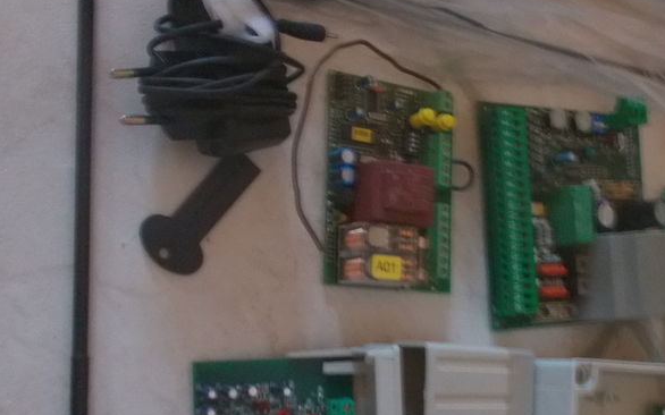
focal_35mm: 47
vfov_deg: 27.2
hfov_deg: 42.3
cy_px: 282
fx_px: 852
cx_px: 420
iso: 400
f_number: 3.2
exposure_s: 1/6
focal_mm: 4.6
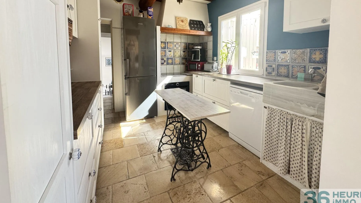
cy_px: 68
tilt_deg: -3.1
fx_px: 153
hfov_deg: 99.3
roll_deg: +1.0
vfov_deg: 65.4
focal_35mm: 16
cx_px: 189
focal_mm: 2.22
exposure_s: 1/99
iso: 200
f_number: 2.2
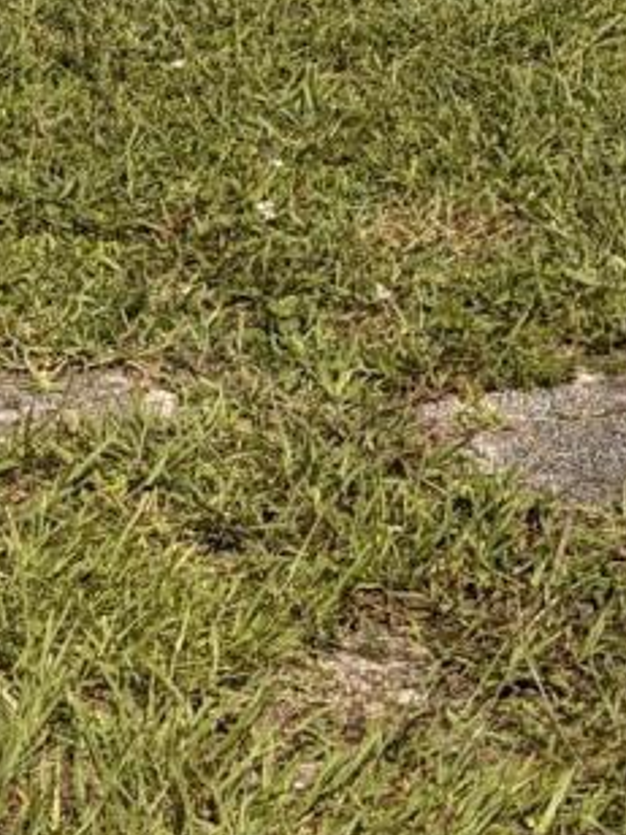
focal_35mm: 169
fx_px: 4075
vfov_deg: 10.8
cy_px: -778
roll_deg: -0.7
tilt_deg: -0.2
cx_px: 577
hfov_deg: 8.7
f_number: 1.6
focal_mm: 5.96
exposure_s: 1/7813
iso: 50
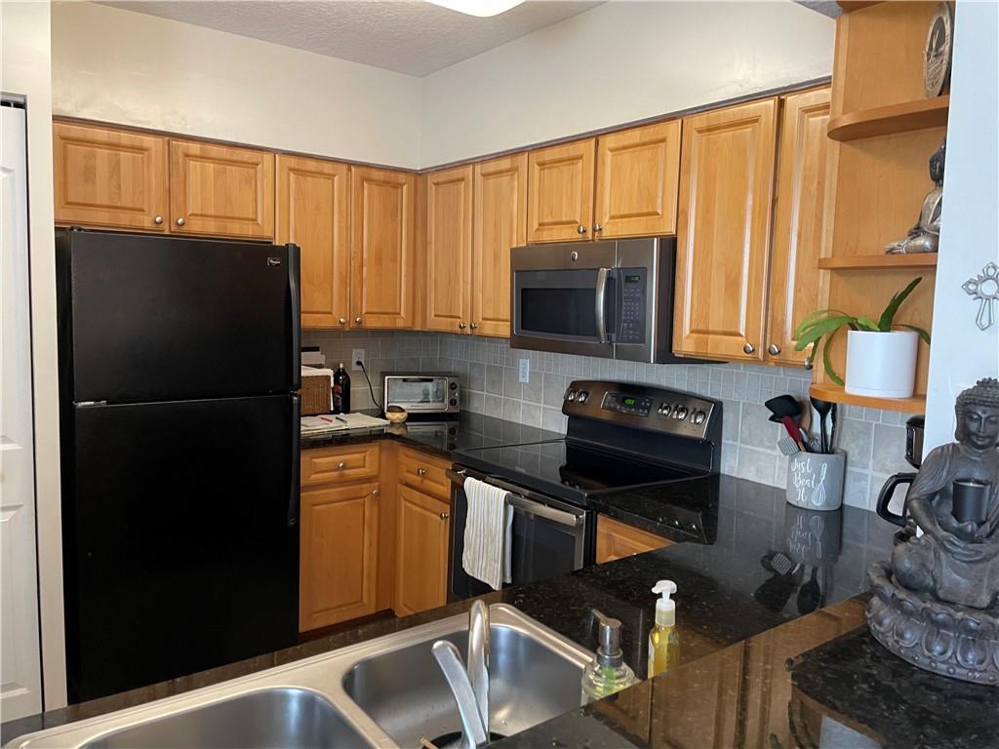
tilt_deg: -5.2
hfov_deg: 67.3
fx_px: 750
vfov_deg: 53.1
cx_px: 500
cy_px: 374
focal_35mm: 26
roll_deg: -0.8
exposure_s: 1/60
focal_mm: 4.2
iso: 400
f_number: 1.6
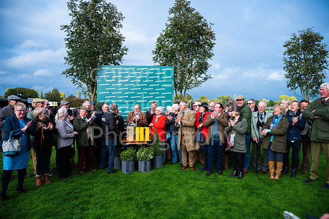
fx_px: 219
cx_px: 164
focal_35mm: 24
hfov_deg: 73.8
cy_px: 110
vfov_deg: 53.1
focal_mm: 24
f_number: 4
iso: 500
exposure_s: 1/2500
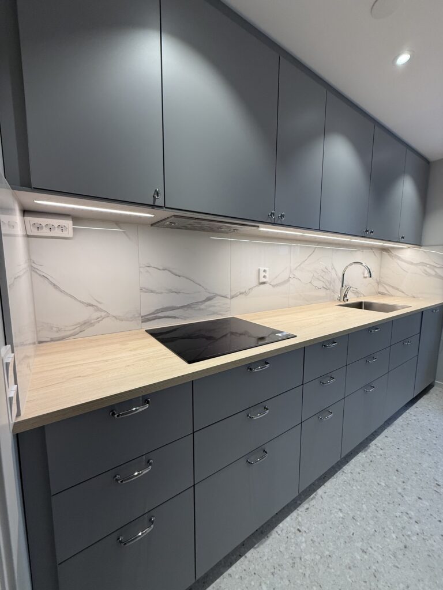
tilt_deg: -5.9
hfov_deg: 85.7
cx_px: 222
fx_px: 239
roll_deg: +0.2
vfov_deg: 102.1
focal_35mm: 14
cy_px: 295
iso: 125
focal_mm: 2.22
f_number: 2.2
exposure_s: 1/100
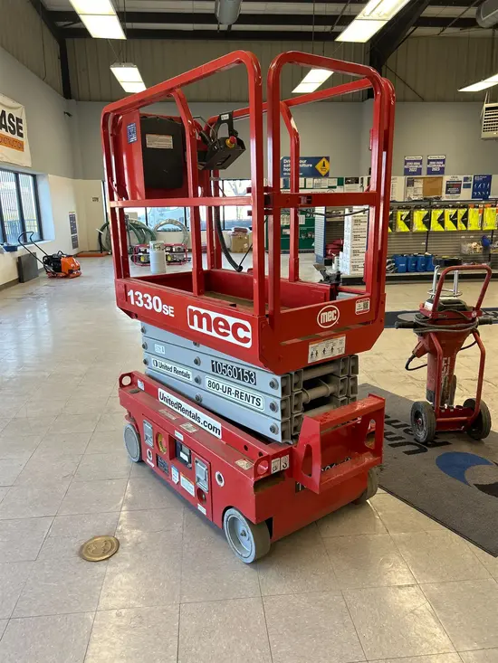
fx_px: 499
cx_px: 249
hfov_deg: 53.1
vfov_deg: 67.3
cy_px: 332
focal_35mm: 26
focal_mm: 5.7
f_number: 1.5
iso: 125
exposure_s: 1/121
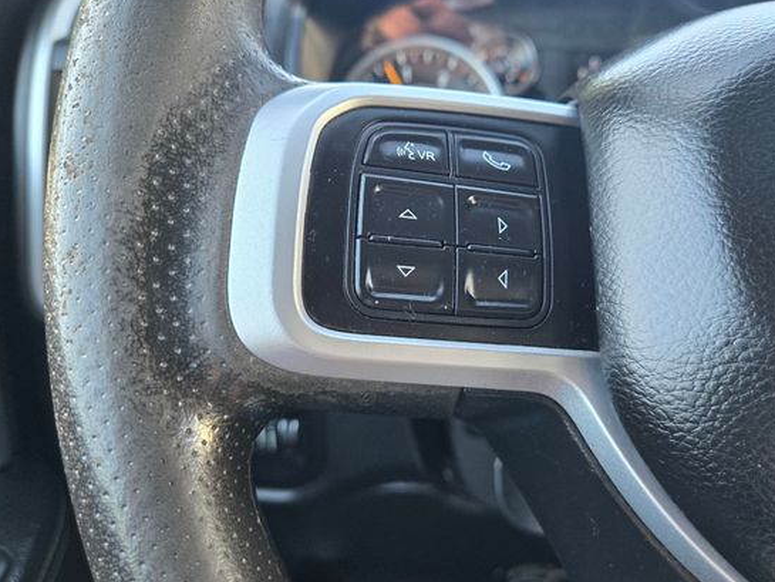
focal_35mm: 27
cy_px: 289
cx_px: 441
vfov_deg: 51.4
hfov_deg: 65.0
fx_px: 605
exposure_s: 1/120
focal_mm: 5.4
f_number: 1.8
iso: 160
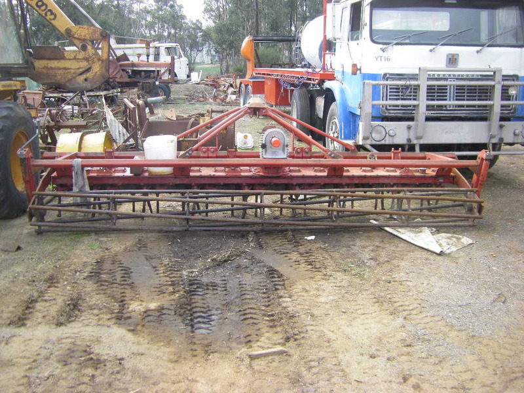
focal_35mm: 38
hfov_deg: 49.0
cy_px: 196
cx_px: 262
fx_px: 575
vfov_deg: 37.7
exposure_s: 1/80
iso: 64
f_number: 3.5
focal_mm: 6.3
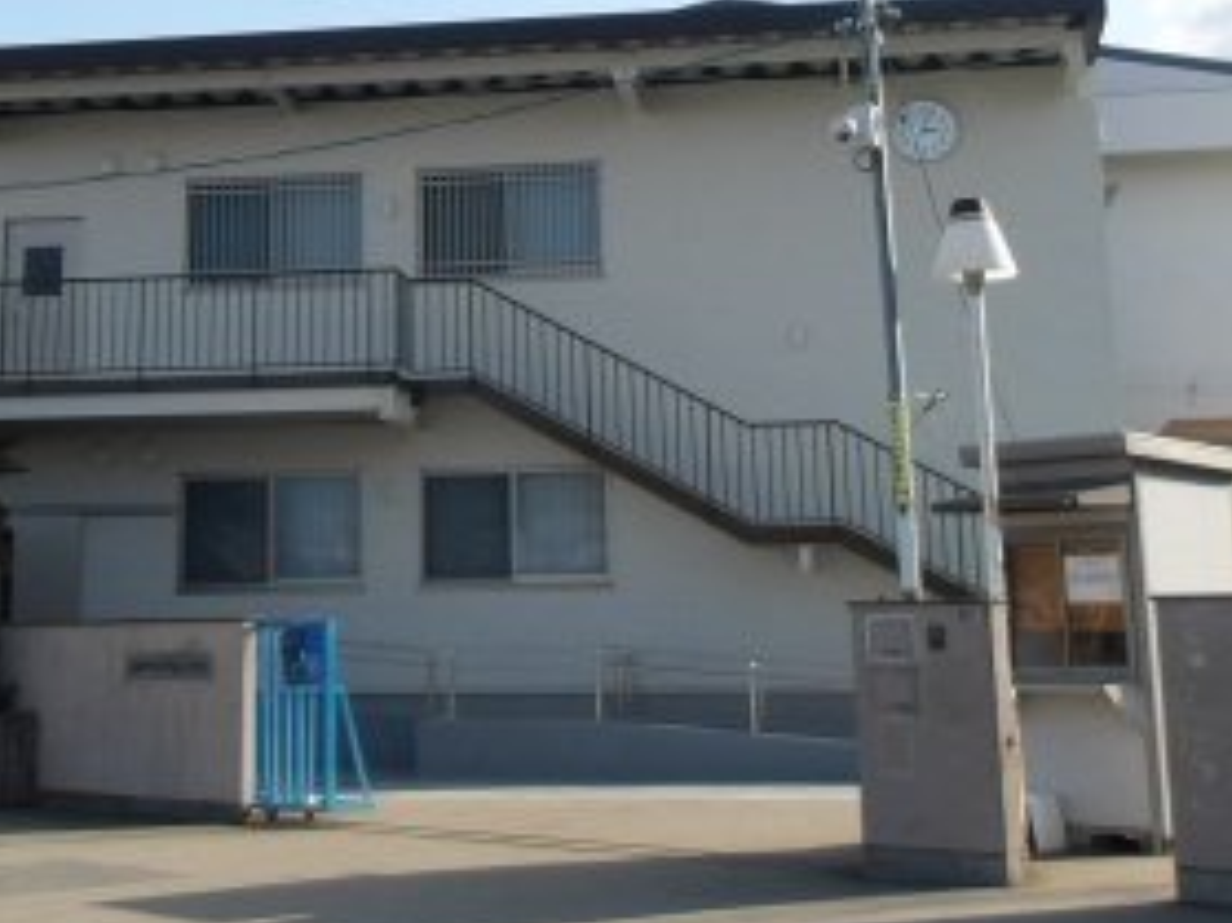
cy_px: 66
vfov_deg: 22.9
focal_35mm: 62
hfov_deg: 31.0
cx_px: 419
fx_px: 2206
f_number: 3
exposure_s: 1/949
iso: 100
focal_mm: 4.9
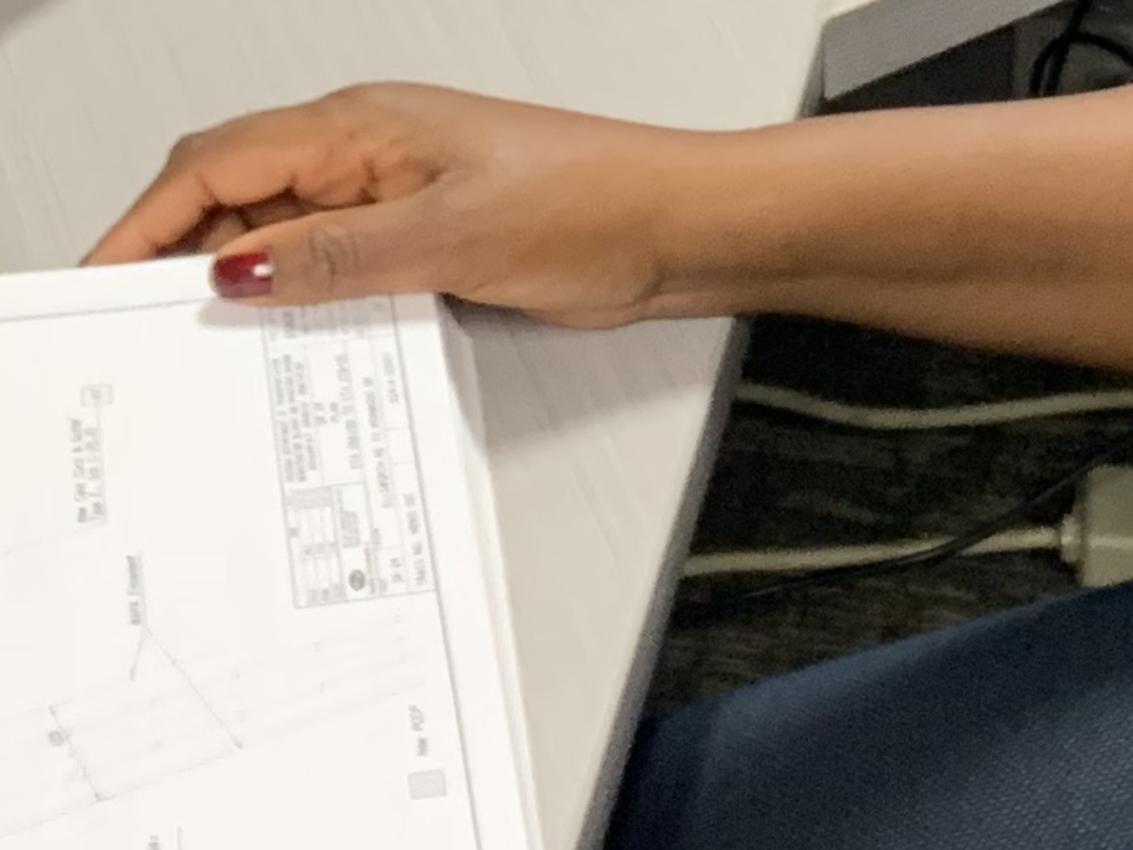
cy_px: -231
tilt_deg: -32.7
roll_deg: +0.1
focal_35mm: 136
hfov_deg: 14.4
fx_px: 4451
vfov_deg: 10.7
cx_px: 932
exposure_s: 1/60
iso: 200
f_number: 1.8
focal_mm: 4.25
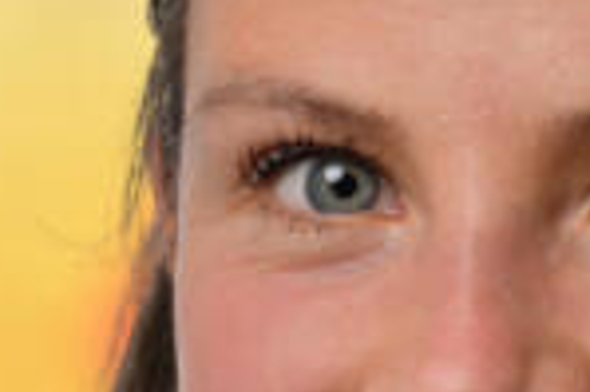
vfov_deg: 2.3
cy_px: 495
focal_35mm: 591
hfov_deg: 3.5
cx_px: 242
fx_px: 9675
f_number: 5.6
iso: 200
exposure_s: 1/200
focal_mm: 105
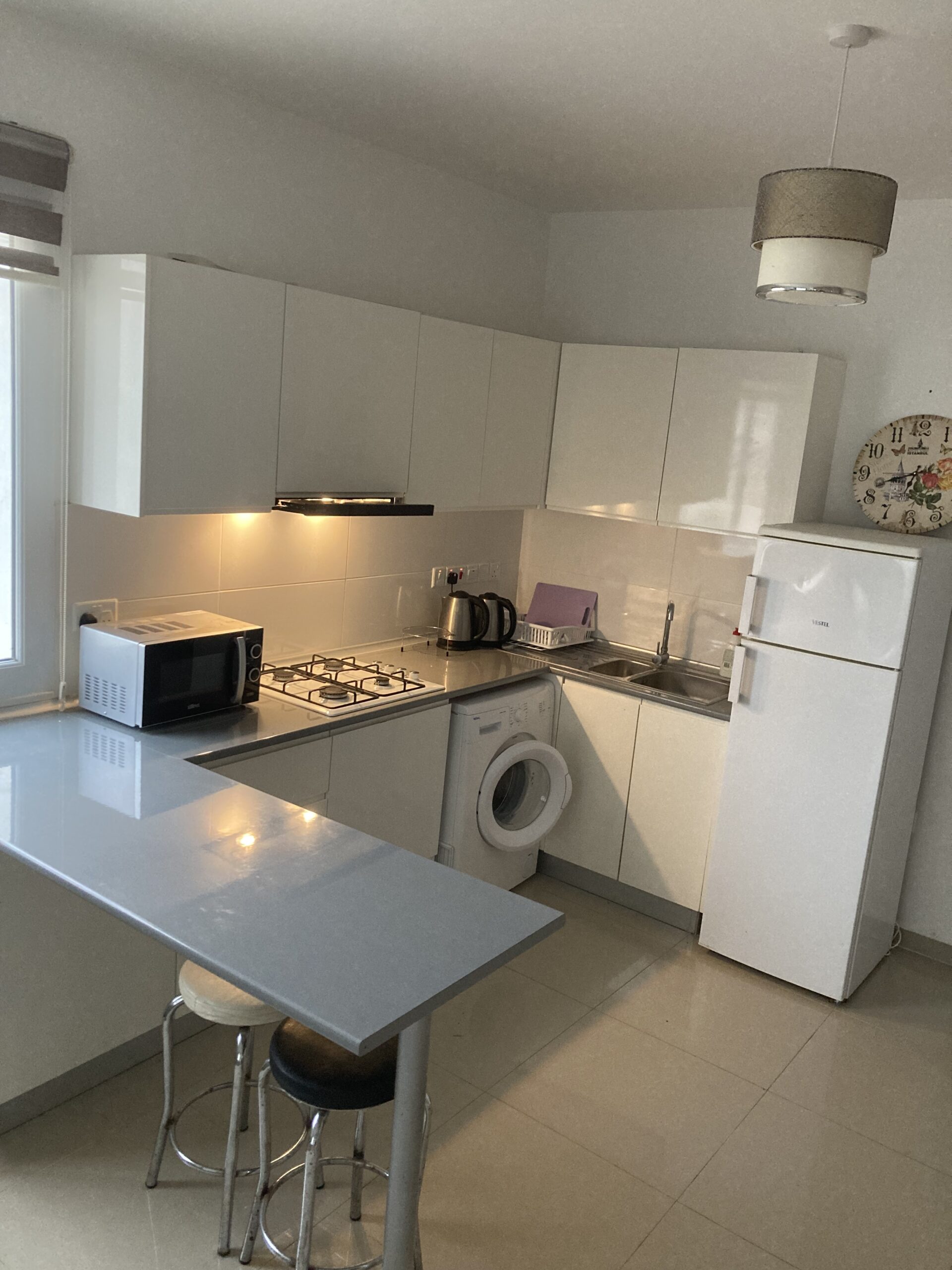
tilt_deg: -10.2
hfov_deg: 49.7
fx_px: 1027
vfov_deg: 63.4
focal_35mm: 28
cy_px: 635
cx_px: 476
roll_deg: -5.8
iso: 320
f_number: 1.8
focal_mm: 3.99
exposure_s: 1/57
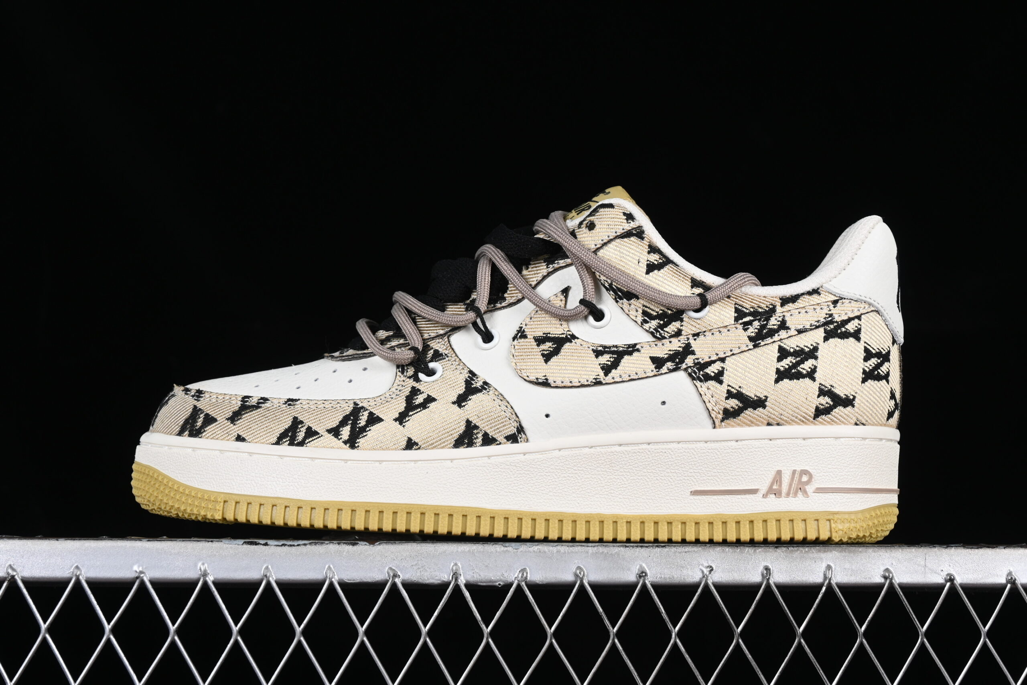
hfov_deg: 27.0
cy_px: 342
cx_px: 514
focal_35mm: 75
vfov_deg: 18.2
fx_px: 2140
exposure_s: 1/80
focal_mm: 50
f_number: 8
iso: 160
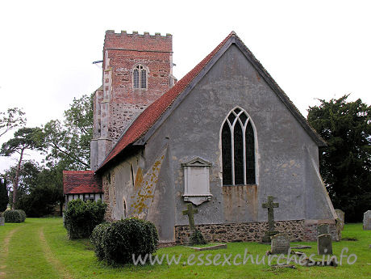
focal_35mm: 43
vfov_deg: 33.6
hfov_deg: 43.9
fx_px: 461
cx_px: 186
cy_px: 140
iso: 50
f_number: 4.1
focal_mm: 11
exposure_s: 1/63.1
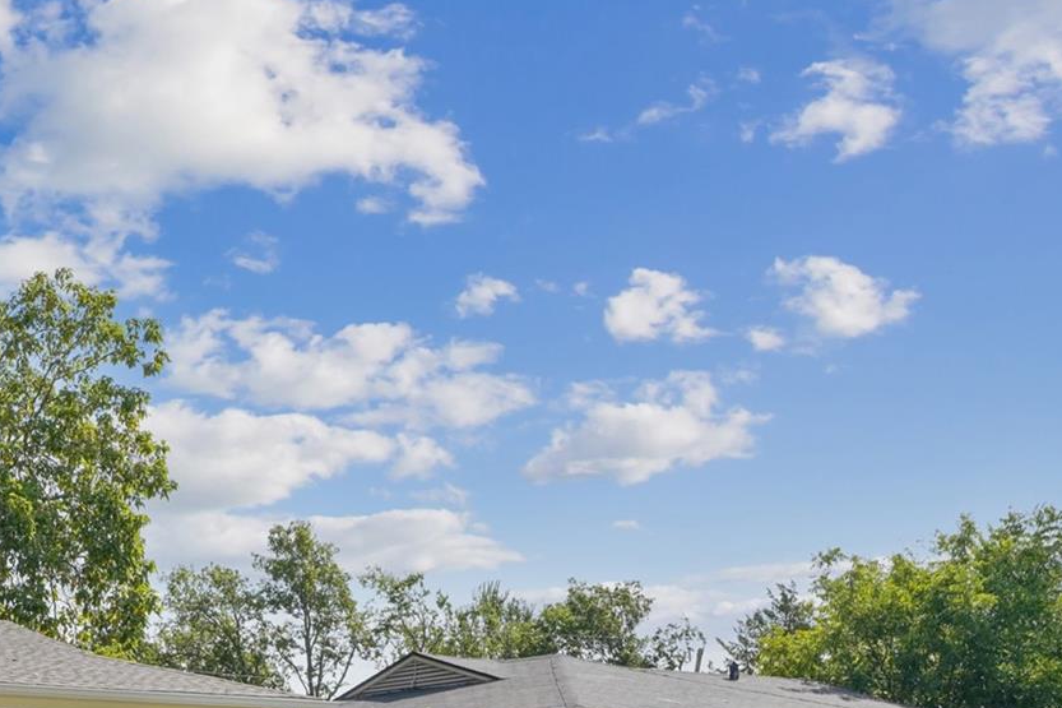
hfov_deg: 30.6
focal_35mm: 59
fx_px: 1740
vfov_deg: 21.4
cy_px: 840
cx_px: -85
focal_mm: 24
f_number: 9
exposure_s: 1/1600
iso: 640
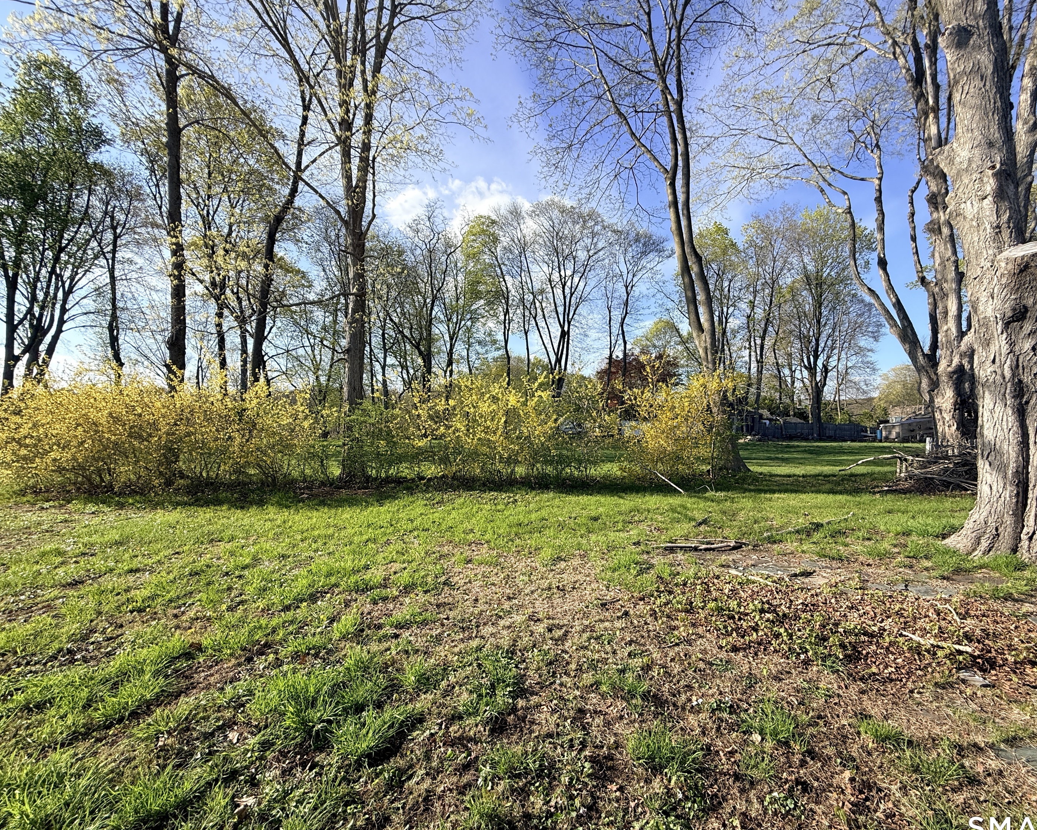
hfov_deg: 96.5
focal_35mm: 15
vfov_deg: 84.0
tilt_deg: +1.7
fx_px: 460
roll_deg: -0.8
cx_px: 568
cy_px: 420
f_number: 2.2
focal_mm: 2.22
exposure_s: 1/1017
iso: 50
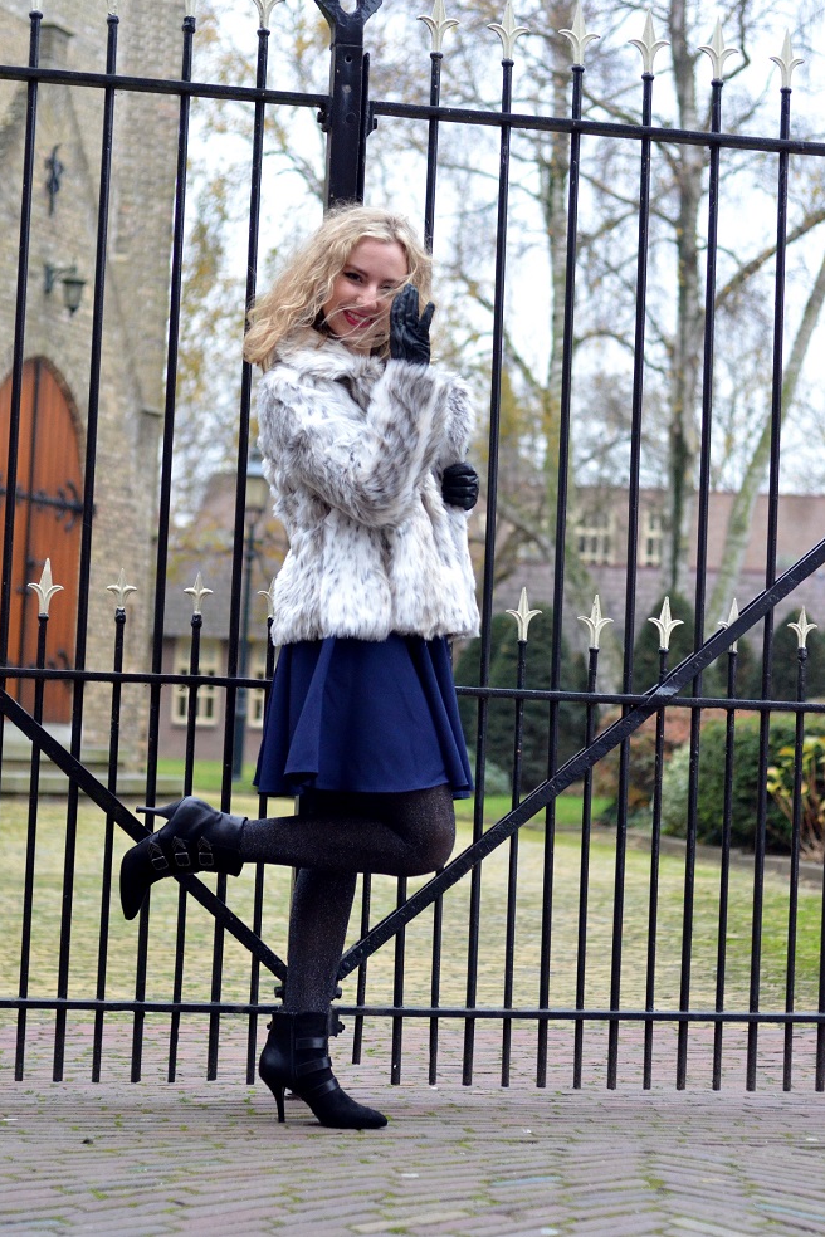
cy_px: 613
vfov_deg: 26.7
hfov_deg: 17.9
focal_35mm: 76
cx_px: 414
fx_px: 2612
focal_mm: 50
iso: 2000
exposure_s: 1/800
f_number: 2.8
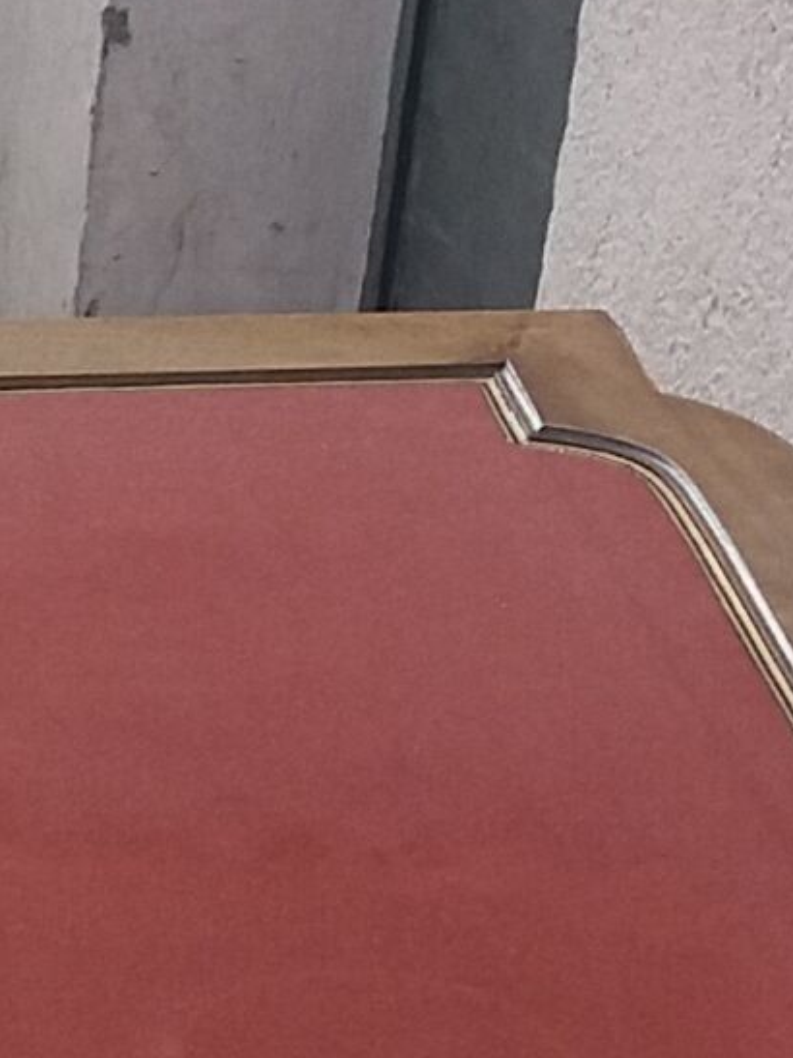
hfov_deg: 8.6
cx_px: -545
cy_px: 2203
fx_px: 5103
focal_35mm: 167
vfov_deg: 10.7
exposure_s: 1/407
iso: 64
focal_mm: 3.7
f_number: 1.9
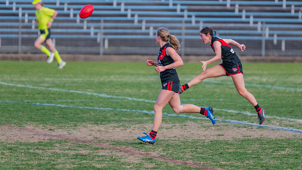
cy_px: 75
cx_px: 162
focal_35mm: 610
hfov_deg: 3.5
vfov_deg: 2.0
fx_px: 4884
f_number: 4.5
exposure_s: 1/1250
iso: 800
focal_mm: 420
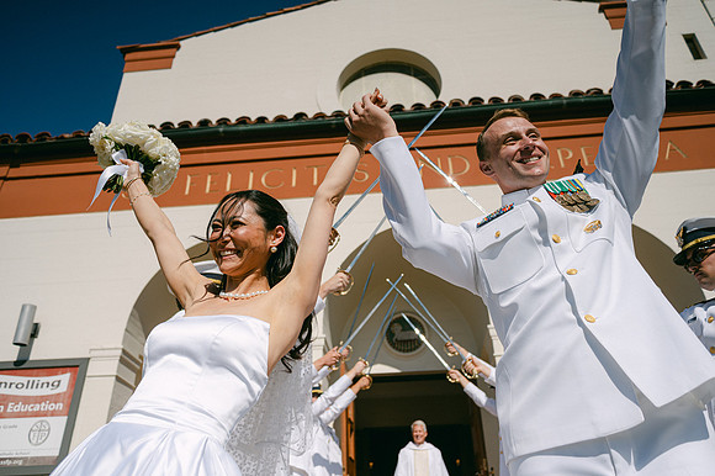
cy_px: 238
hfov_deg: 65.5
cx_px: 358
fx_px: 556
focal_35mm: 28
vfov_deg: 46.4
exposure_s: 1/5000
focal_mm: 28
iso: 100
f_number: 4
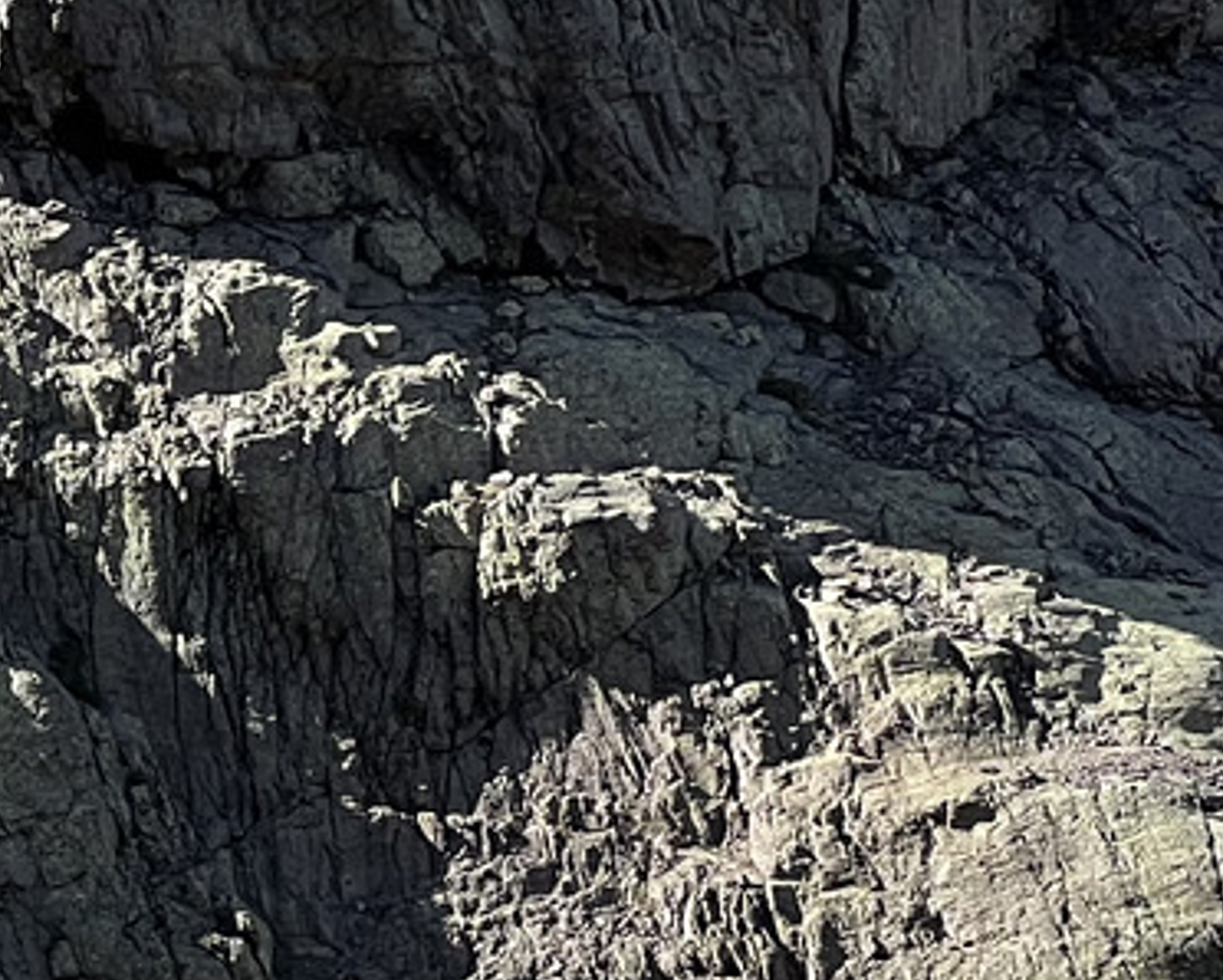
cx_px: -930
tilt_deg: -21.2
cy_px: 1361
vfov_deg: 4.8
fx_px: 11697
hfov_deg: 5.9
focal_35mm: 323
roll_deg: -0.2
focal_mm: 9
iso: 32
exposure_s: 1/244
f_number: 2.8
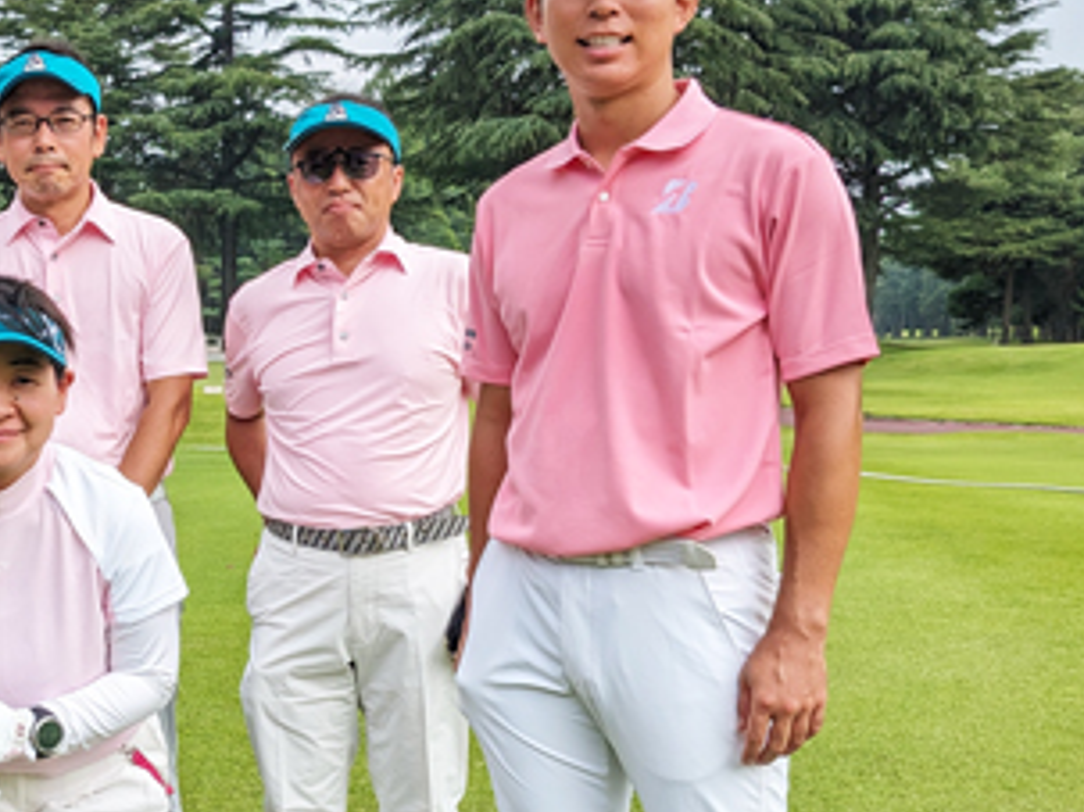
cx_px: 132
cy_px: 533
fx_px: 1784
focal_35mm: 57
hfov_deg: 32.3
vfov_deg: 25.5
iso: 66
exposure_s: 1/2597
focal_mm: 4.38
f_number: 1.73
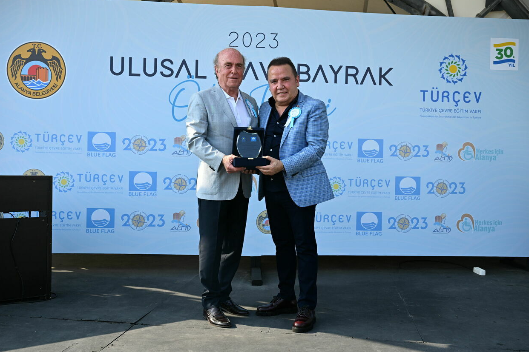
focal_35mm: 35
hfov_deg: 55.1
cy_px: 172
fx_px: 507
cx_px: 267
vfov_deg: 38.3
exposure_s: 1/800
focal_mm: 33.5
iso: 400
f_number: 5.6
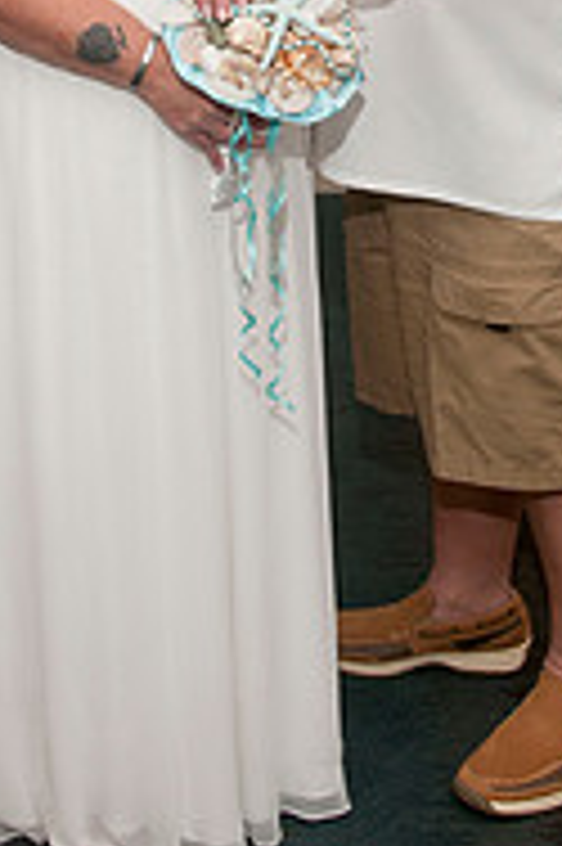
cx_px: 259
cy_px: 22
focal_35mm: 86
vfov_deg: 22.8
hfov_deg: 15.9
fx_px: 2017
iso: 400
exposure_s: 1/60
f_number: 5.6
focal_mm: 24
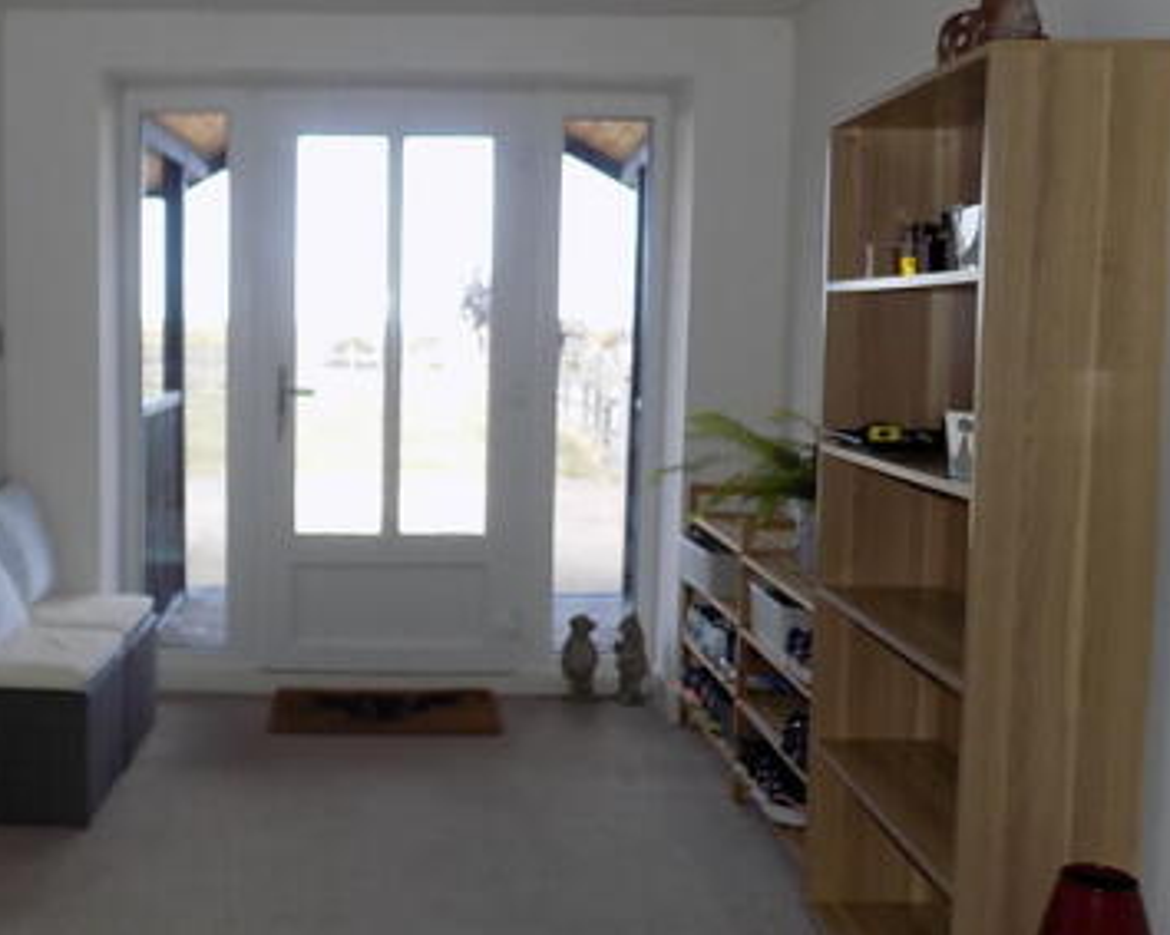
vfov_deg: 40.1
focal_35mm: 37
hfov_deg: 48.0
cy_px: 451
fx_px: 1281
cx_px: 362
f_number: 3.1
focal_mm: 4
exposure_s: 1/50
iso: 80
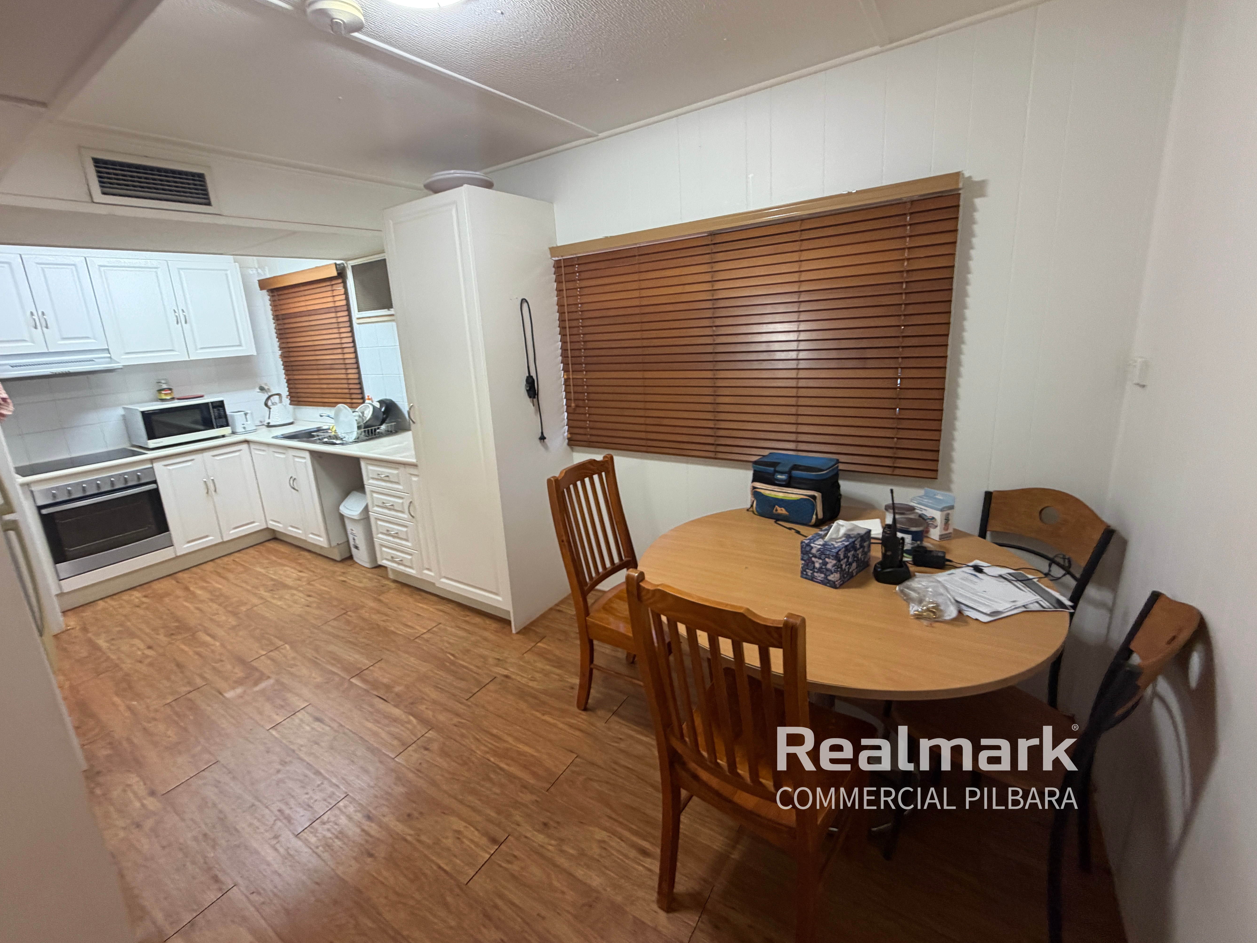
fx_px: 545
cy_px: 447
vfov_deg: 81.7
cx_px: 601
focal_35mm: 15
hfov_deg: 98.1
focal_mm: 2.22
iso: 200
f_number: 2.2
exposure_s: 1/50
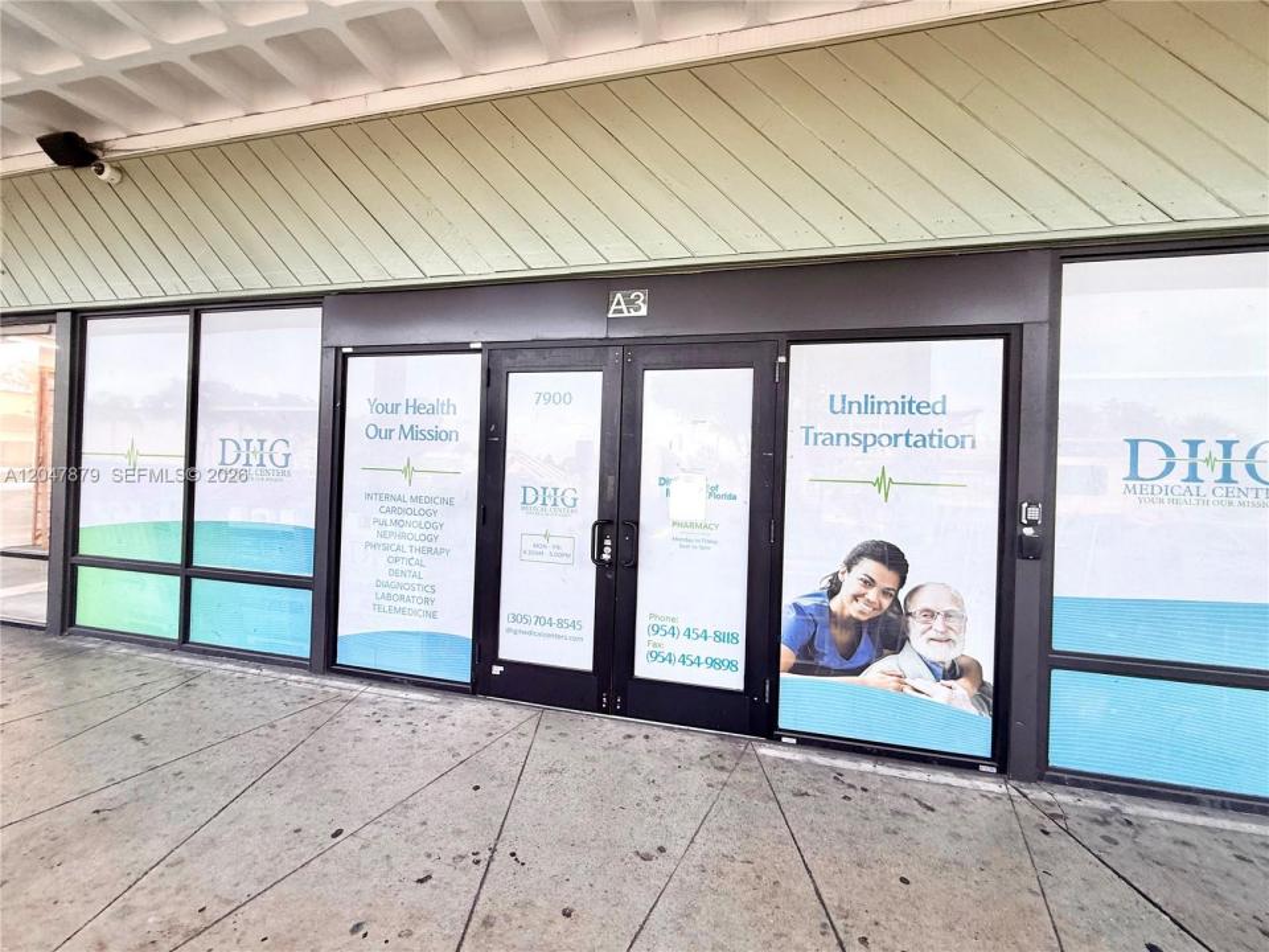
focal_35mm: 14
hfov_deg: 102.1
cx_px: 634
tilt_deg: +1.6
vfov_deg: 85.7
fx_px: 513
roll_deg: -1.7
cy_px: 476
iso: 50
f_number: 2.2
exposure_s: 1/132
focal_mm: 2.22
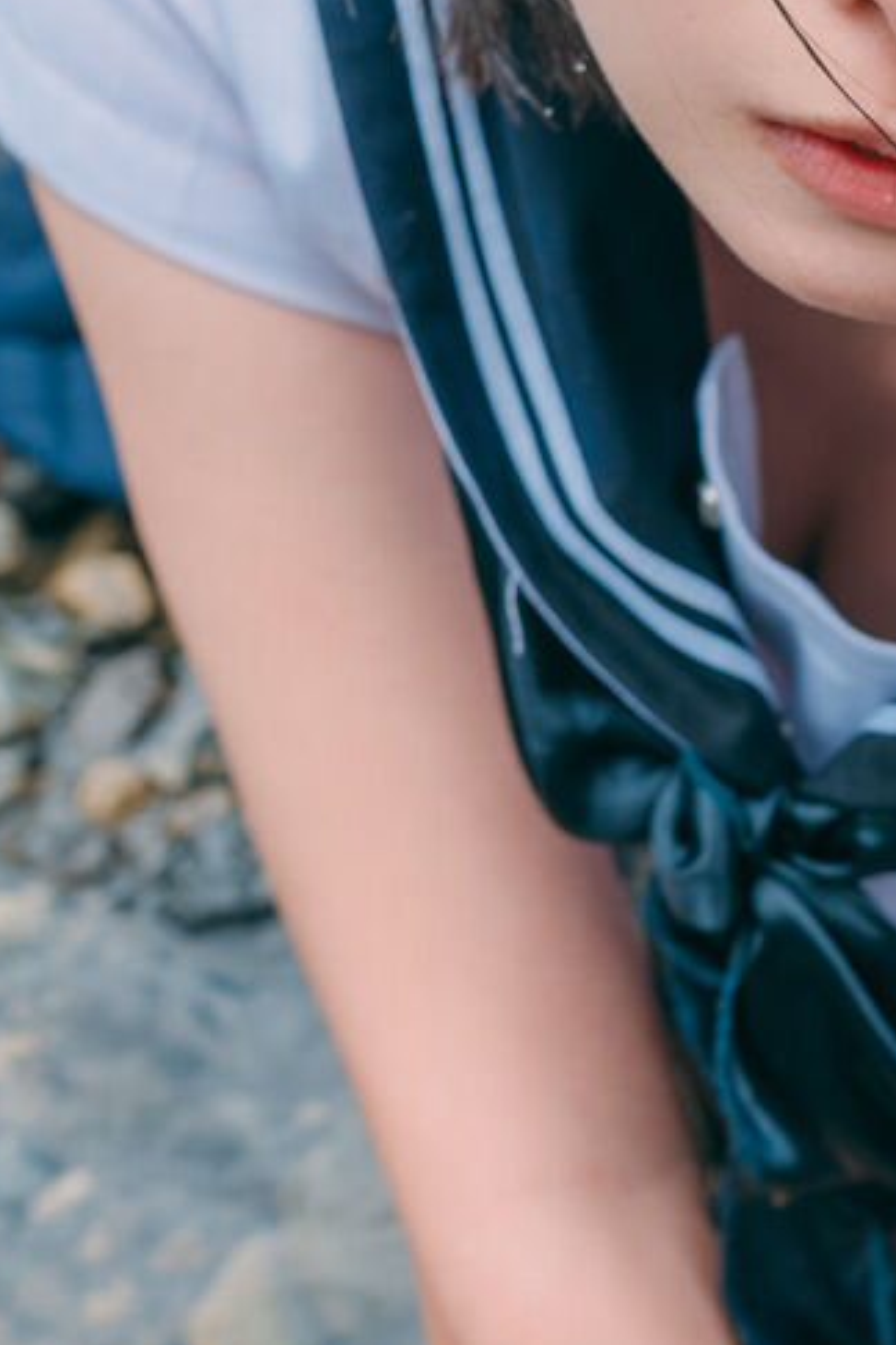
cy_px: 321
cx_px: 852
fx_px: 3808
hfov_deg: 13.3
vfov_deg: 19.9
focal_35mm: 102
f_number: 5.6
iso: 250
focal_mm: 43
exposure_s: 1/640
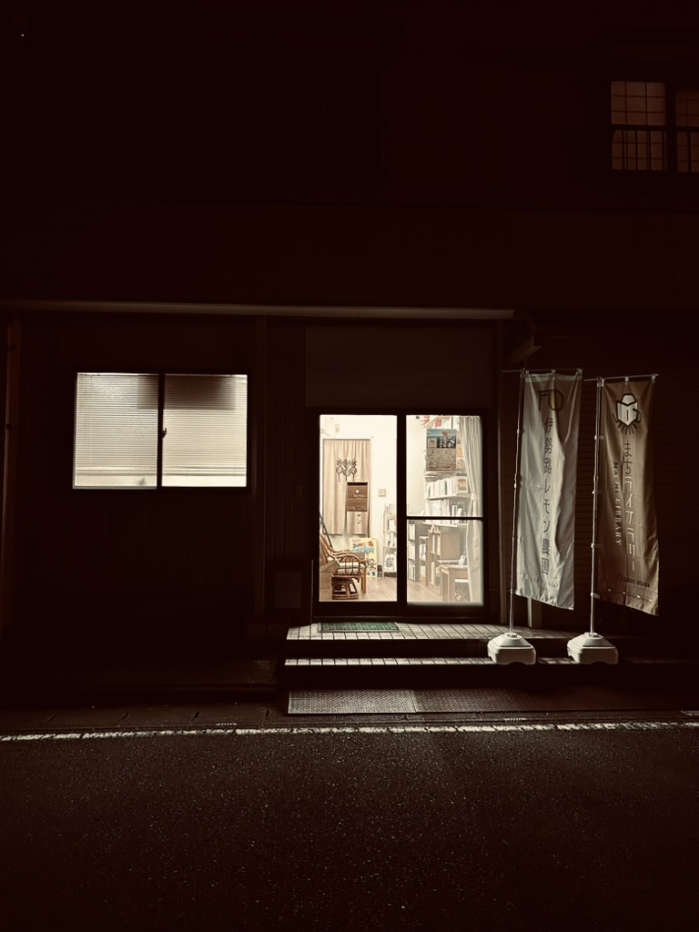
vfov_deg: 67.3
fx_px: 700
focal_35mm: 26
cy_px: 466
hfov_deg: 53.1
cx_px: 350
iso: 500
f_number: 1.5
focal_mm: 5.7
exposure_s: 1/40
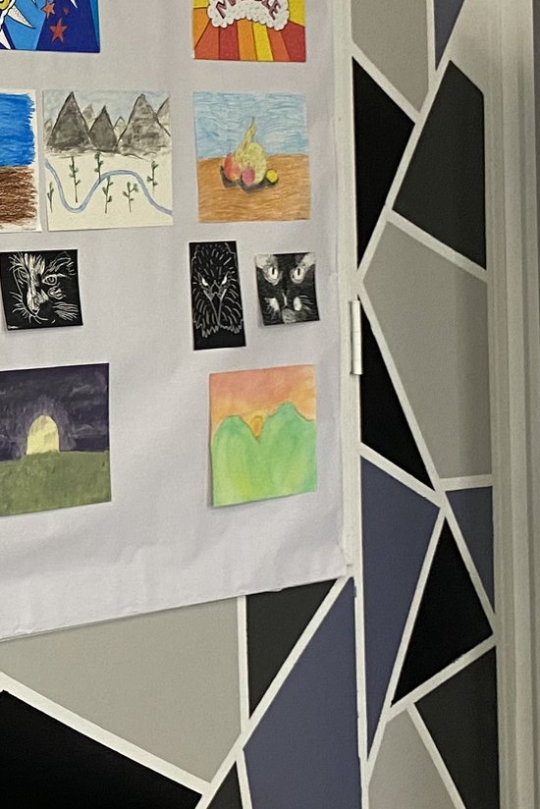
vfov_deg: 24.5
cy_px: 219
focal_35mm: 82
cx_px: -501
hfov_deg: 14.3
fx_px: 1843
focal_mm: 4.25
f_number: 1.8
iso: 125
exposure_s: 1/60
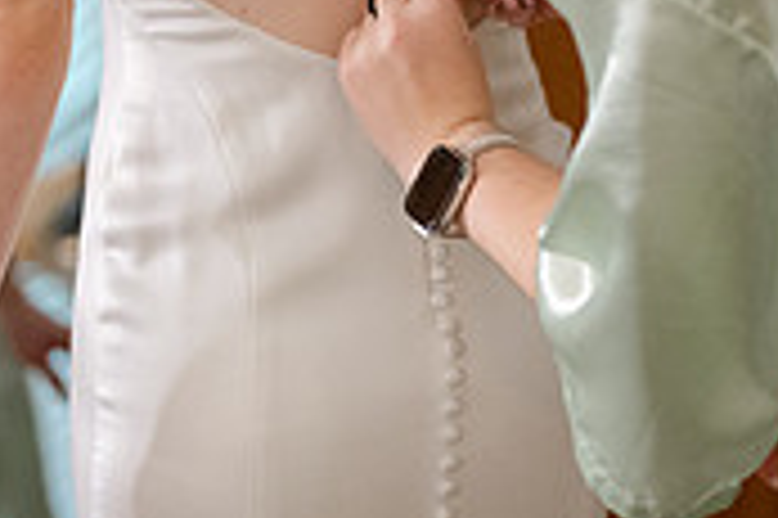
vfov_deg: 8.1
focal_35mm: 168
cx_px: 418
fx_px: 3627
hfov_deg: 12.2
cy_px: 16
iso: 1600
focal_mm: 50
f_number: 1.8
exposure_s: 1/125
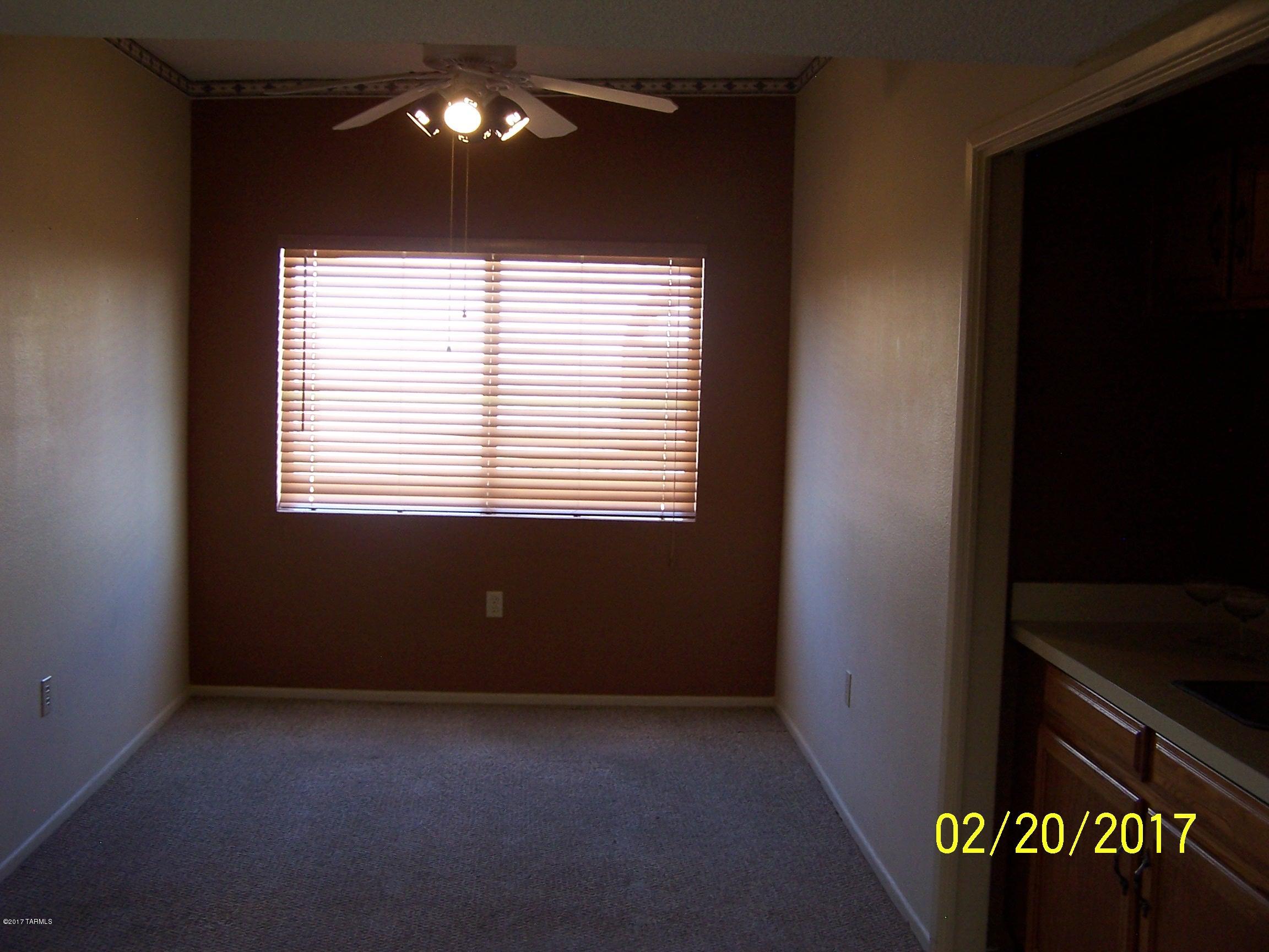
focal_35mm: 38
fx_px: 1393
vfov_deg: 37.7
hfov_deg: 49.0
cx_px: 634
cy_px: 476
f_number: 2.8
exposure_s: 1/30
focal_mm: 6.3
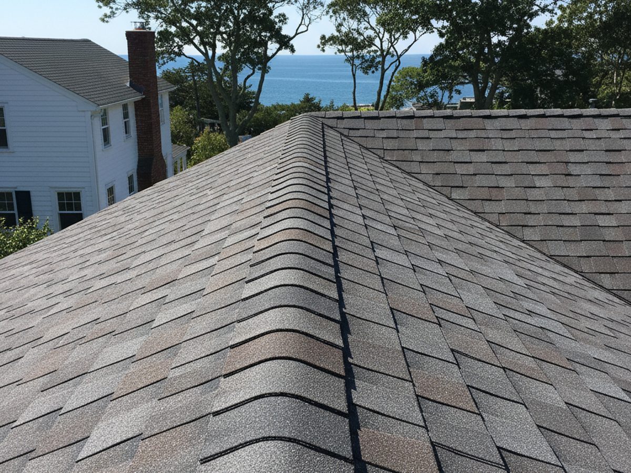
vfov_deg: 58.9
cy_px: 236
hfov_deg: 73.9
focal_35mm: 23
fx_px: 419
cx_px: 316
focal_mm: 6.4
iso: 541
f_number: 1.8
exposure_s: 1/706
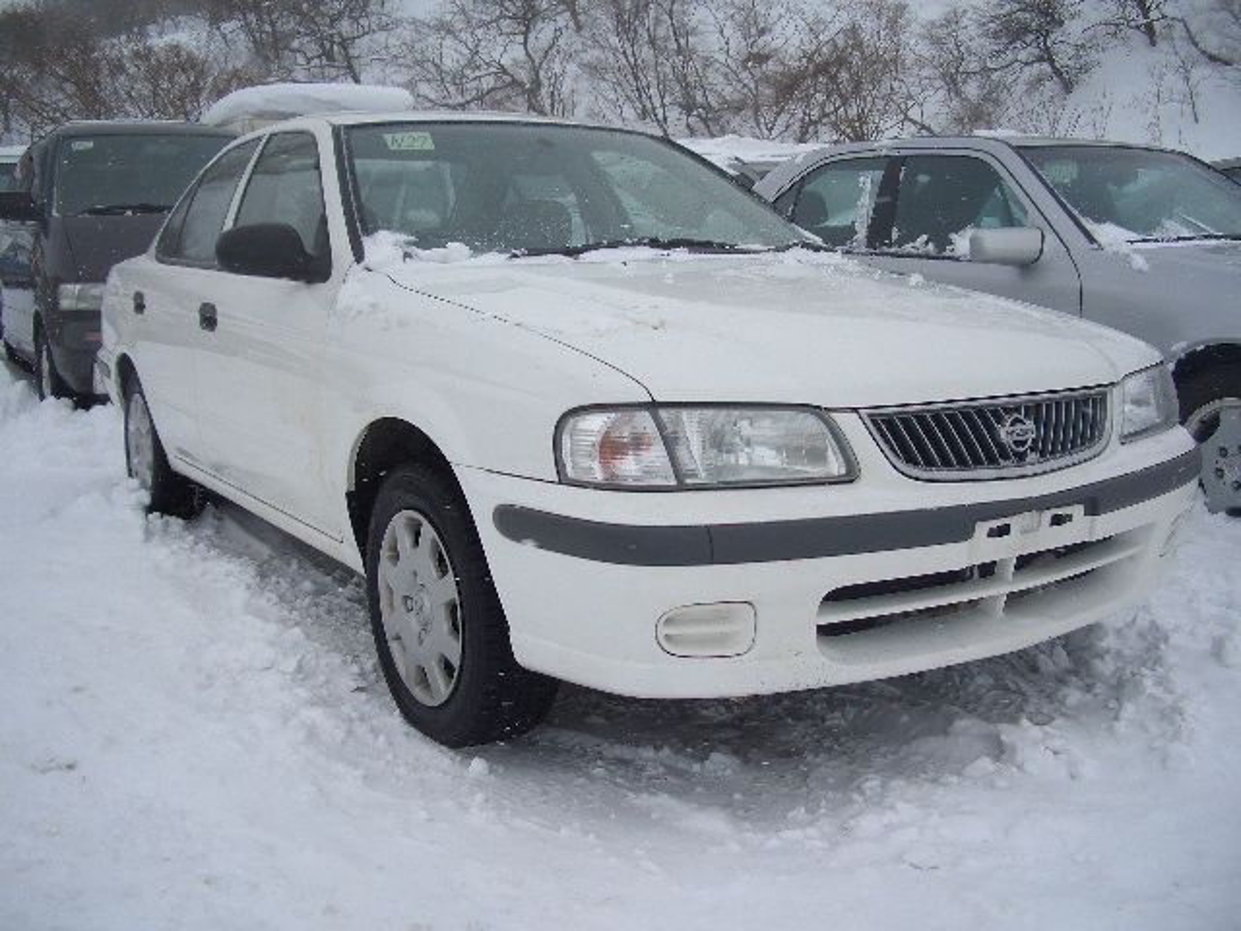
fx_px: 1255
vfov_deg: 40.7
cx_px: 620
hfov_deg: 52.6
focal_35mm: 35
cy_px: 466
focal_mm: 5.8
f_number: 2.6
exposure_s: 1/320
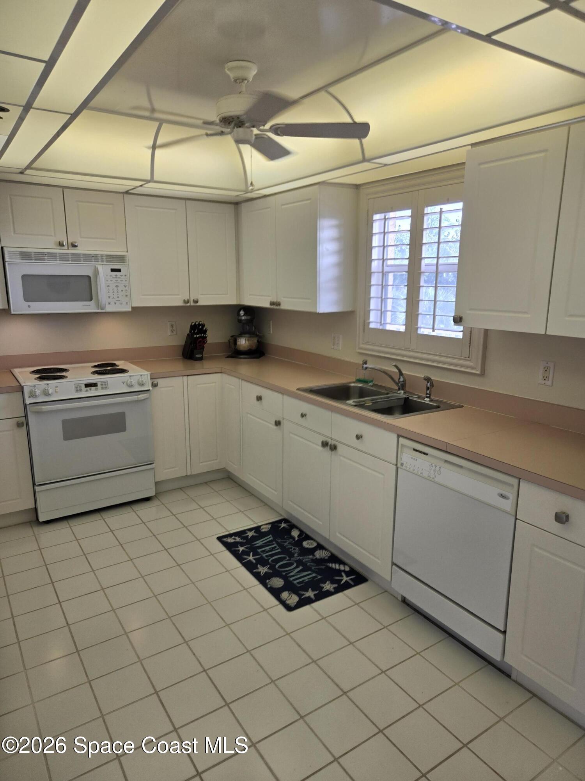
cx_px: 292
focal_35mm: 23
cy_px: 390
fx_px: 518
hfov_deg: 58.9
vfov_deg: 73.9
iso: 50
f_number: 1.8
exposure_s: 1/120
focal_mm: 5.4
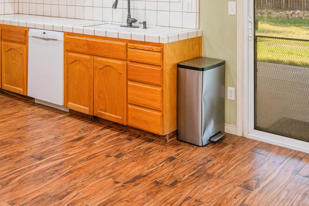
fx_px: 386
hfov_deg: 43.6
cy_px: 3
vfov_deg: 28.2
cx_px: 146
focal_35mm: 45
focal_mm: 18
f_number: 8
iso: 800
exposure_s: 1/50
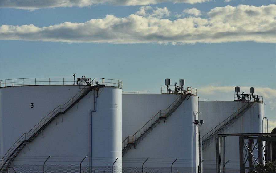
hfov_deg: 10.2
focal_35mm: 205
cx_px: 138
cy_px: 86
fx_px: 1542
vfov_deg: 6.4
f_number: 16
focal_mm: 200
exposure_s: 1/1250
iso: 1000
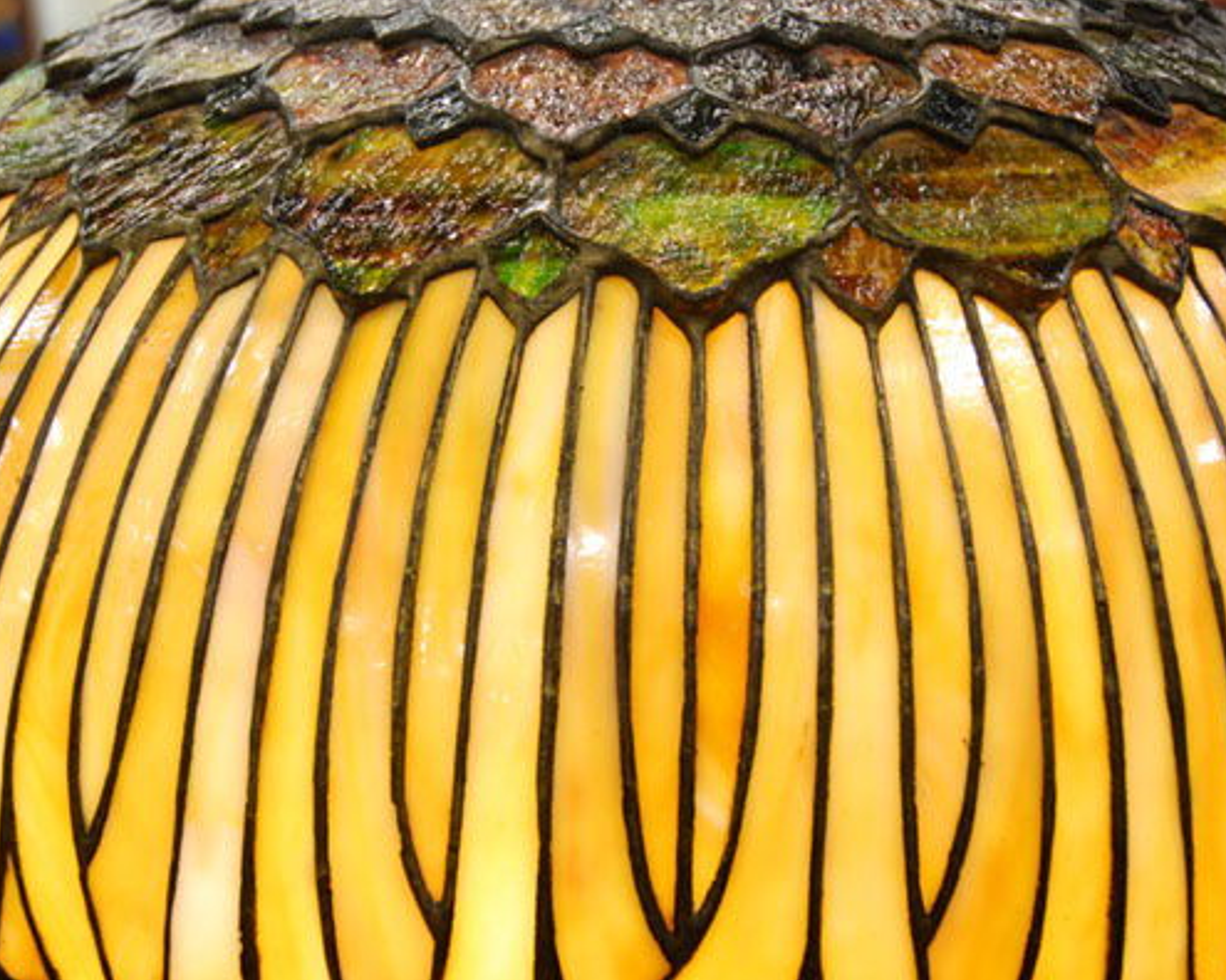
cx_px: 649
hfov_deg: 37.6
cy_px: 488
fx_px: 1799
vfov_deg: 30.5
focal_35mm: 50
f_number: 4
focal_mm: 29
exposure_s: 1/30
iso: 720
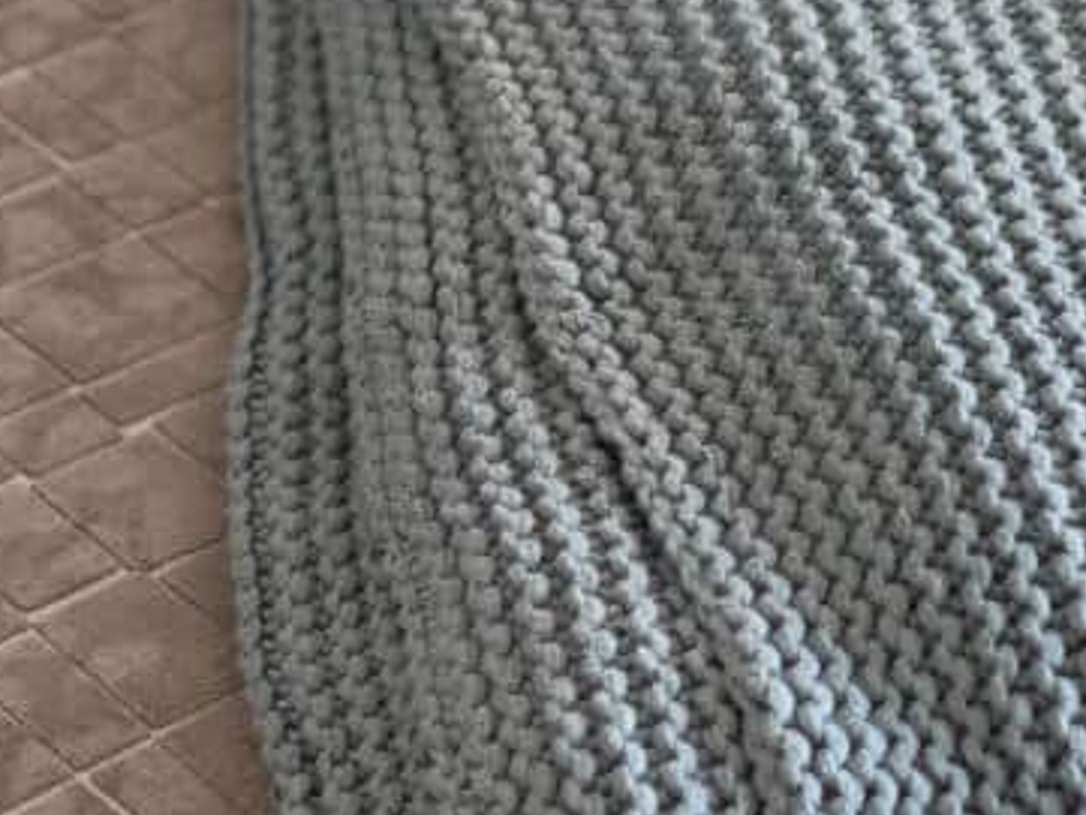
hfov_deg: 7.2
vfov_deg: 5.4
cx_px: 557
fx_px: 8630
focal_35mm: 275
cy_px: 821
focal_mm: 50
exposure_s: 1/30
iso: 250
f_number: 2.2
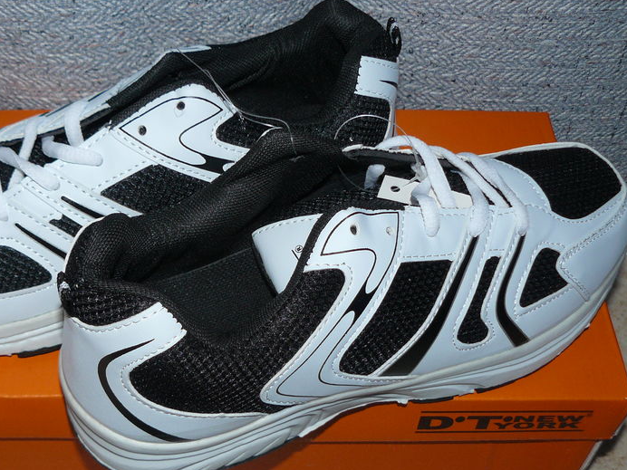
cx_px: 198
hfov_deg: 36.4
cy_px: 292
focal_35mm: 52
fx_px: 942
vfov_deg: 27.9
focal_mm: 6
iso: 100
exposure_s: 1/50
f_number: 2.8
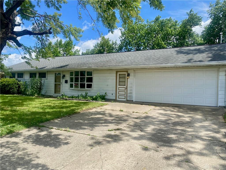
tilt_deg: +0.0
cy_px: 85
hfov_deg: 67.3
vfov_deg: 53.1
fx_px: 170
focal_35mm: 26
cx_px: 113
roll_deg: -1.2
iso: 32
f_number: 1.8
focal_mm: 4.25
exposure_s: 1/2183
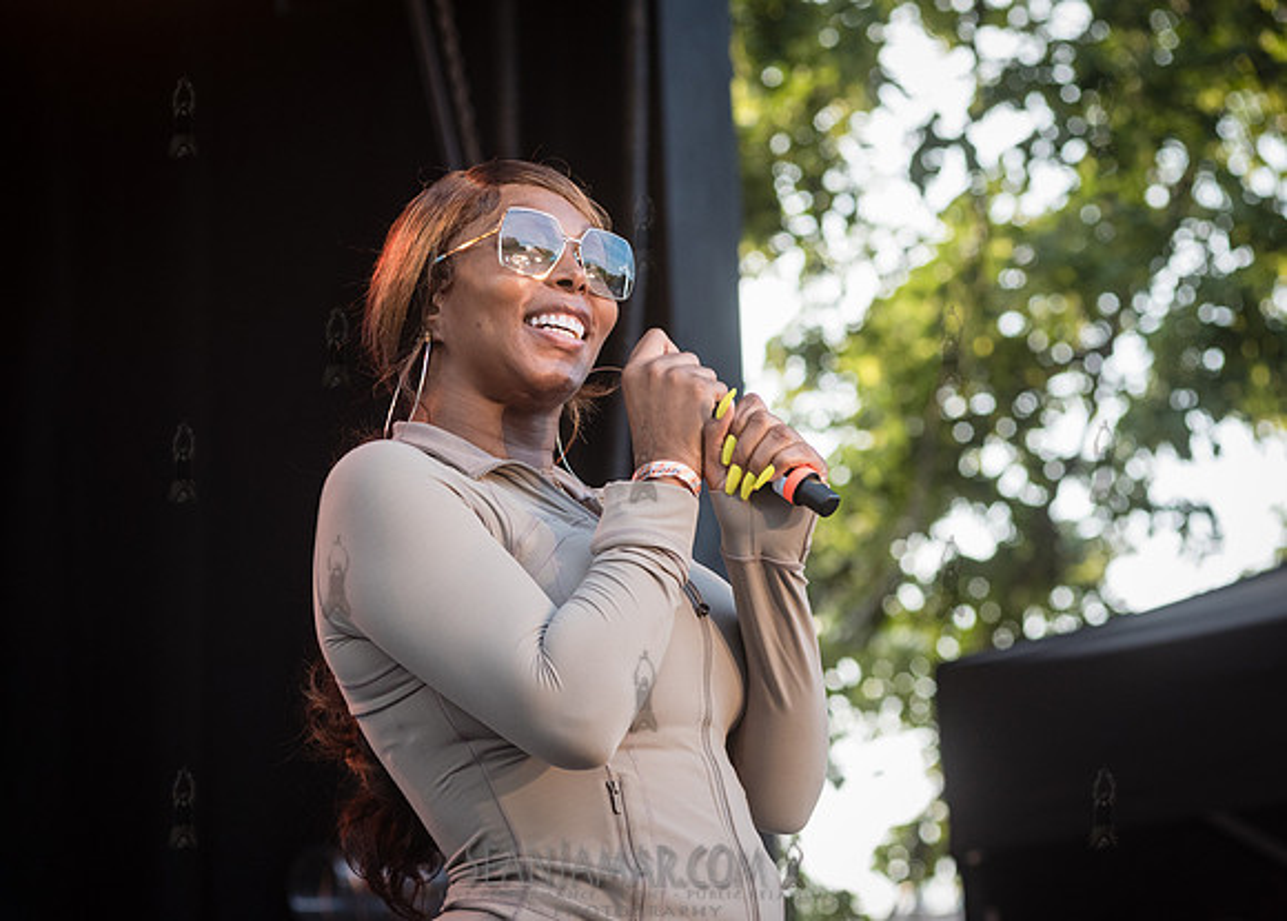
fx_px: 5296
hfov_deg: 13.9
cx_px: 529
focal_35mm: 145
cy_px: 412
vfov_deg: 9.9
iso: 1000
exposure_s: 1/500
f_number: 5
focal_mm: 125
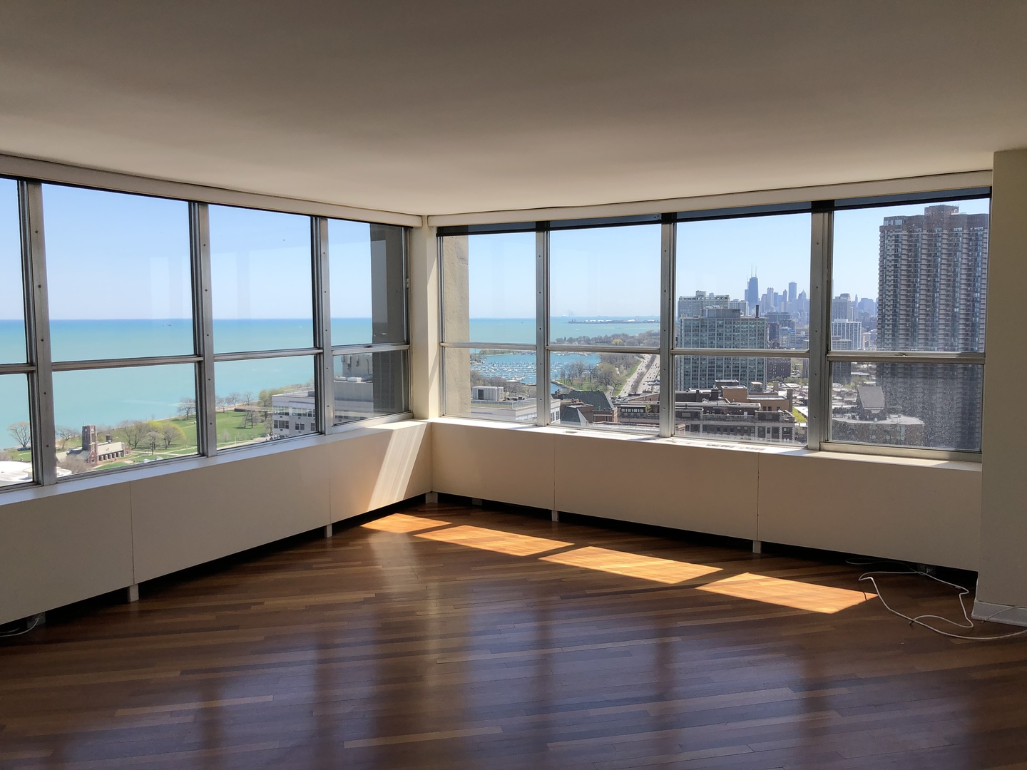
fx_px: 831
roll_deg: +0.9
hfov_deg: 63.4
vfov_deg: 49.7
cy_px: 385
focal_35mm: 28
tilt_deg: -2.7
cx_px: 514
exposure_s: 1/1372
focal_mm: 4
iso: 20
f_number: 1.8
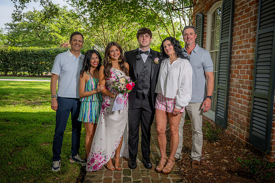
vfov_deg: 41.1
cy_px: 91
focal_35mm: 32
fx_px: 244
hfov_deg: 58.7
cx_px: 137
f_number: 5.6
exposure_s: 1/160
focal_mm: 31.5
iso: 100
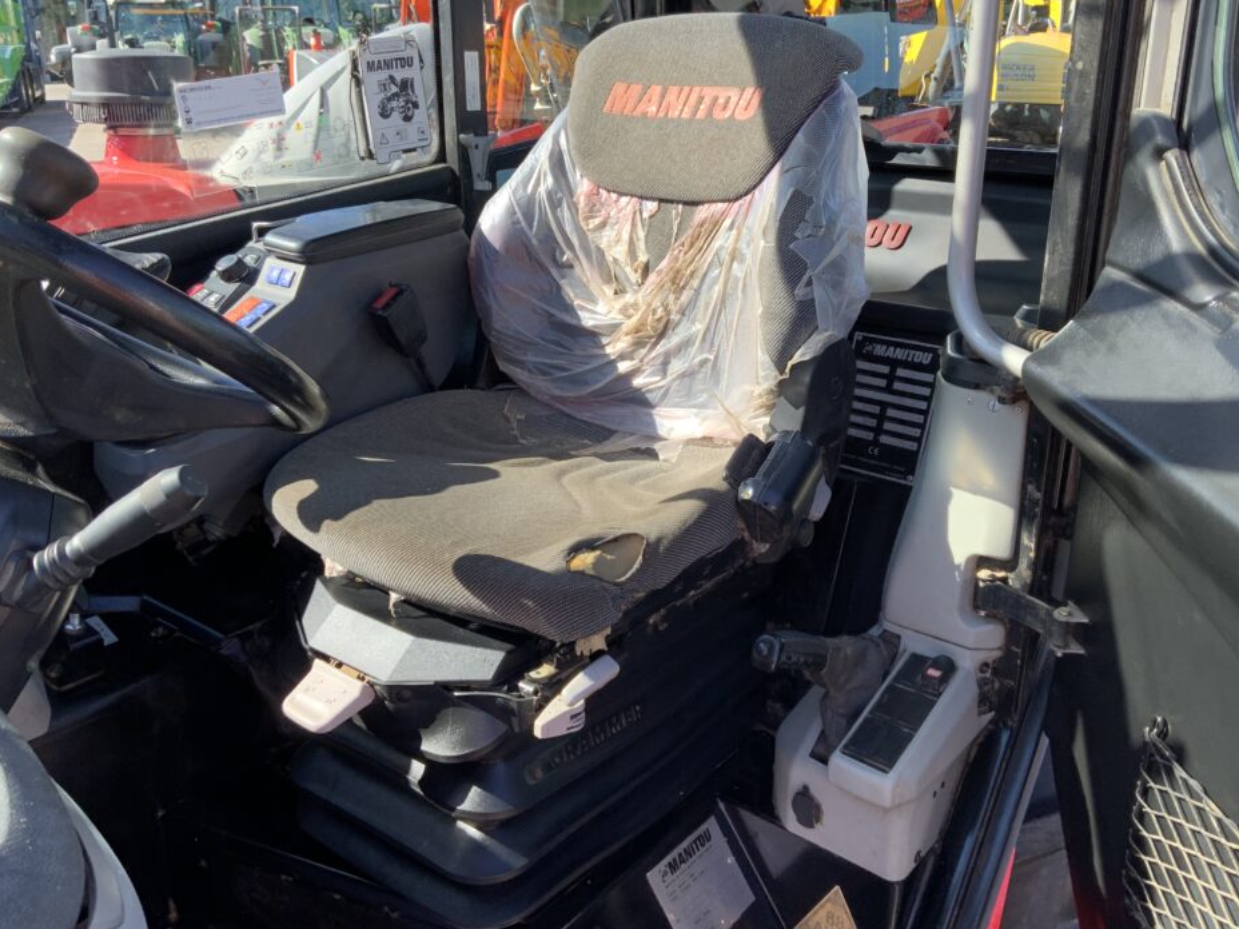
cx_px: 654
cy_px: 427
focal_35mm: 32
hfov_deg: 56.8
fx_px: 1145
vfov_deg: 44.1
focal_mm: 3
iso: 16
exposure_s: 1/239
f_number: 1.8
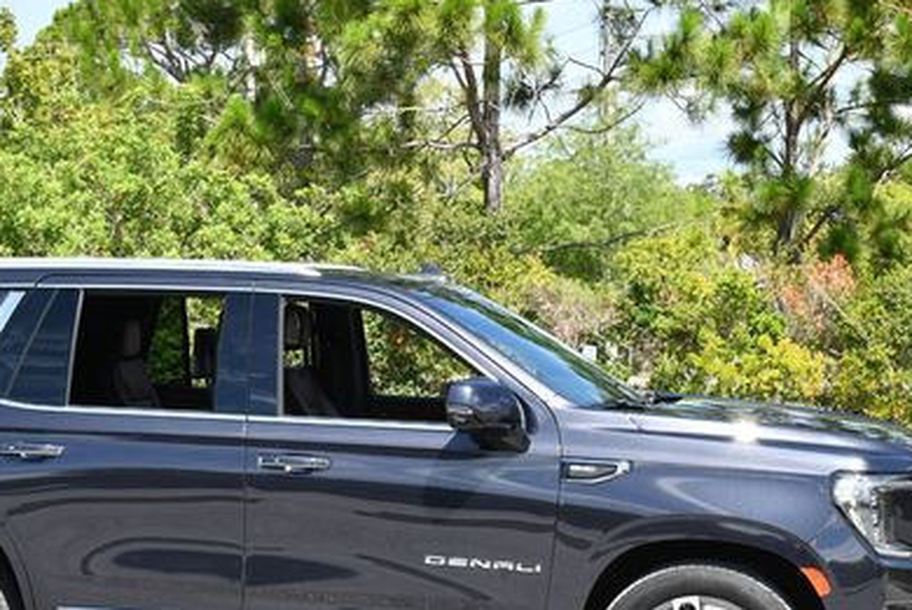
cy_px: 365
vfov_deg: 14.9
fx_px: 2333
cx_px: 330
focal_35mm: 92
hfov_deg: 22.1
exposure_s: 1/250
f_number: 8
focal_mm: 28
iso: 200
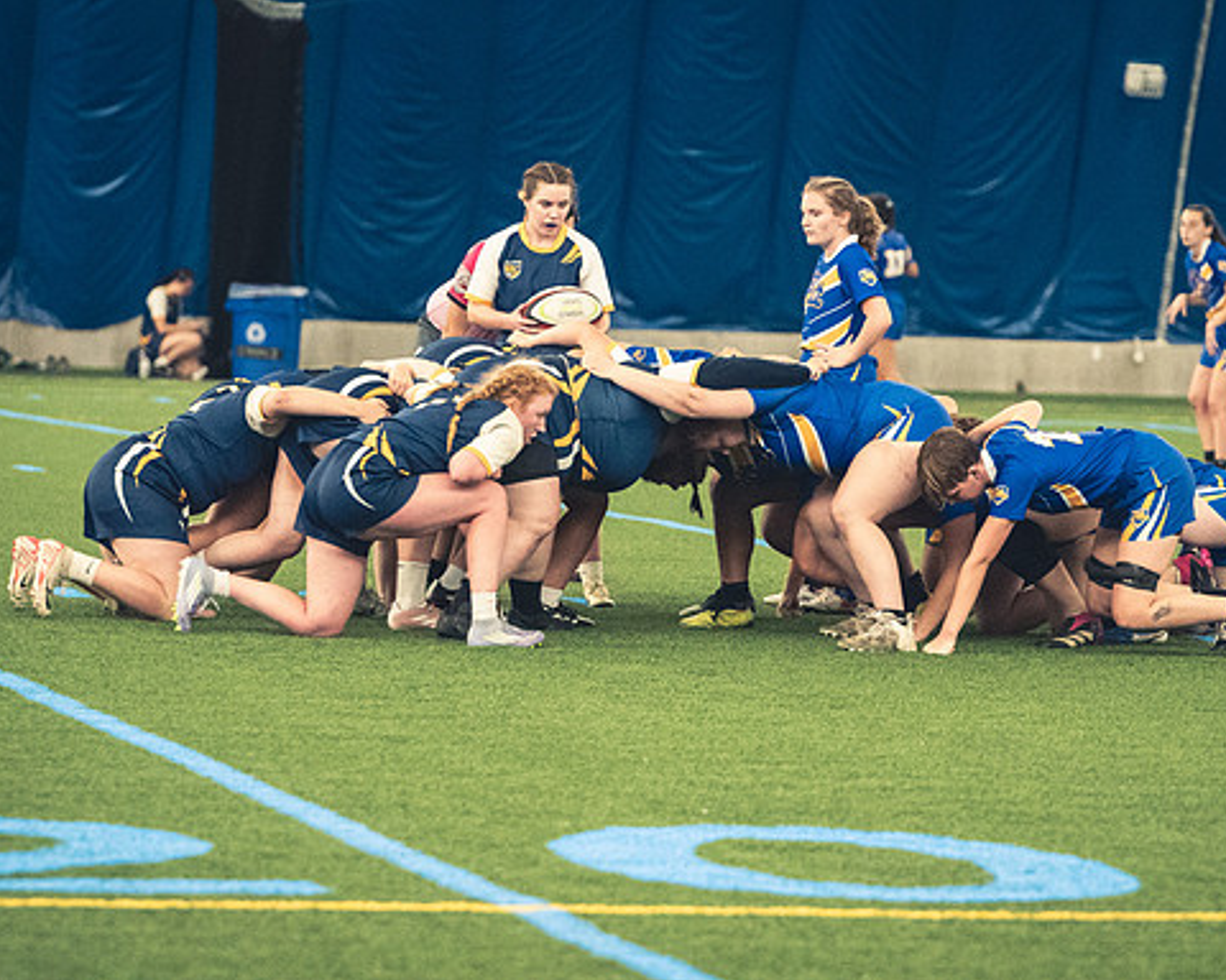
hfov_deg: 8.4
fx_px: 8309
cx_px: 672
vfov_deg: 6.8
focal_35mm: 229
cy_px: 490
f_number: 2.8
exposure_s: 1/500
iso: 12800
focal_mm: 135
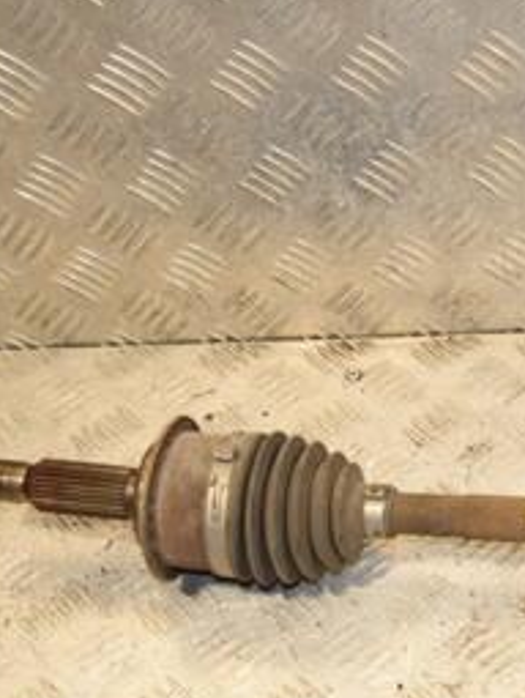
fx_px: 1435
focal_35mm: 71
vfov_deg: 27.1
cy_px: 487
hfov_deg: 19.0
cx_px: 703
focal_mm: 21
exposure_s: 1/200
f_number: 9
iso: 800
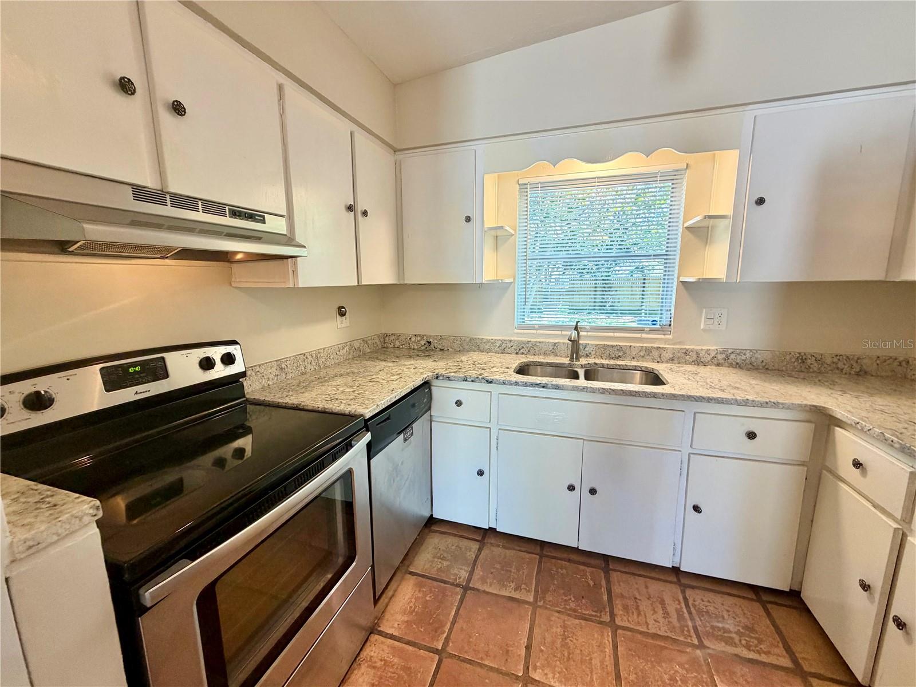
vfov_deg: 85.7
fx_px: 370
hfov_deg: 102.1
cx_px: 458
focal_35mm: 14
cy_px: 344
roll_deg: +1.6
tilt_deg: -10.8
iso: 200
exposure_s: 1/60
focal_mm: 2.22
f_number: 2.2
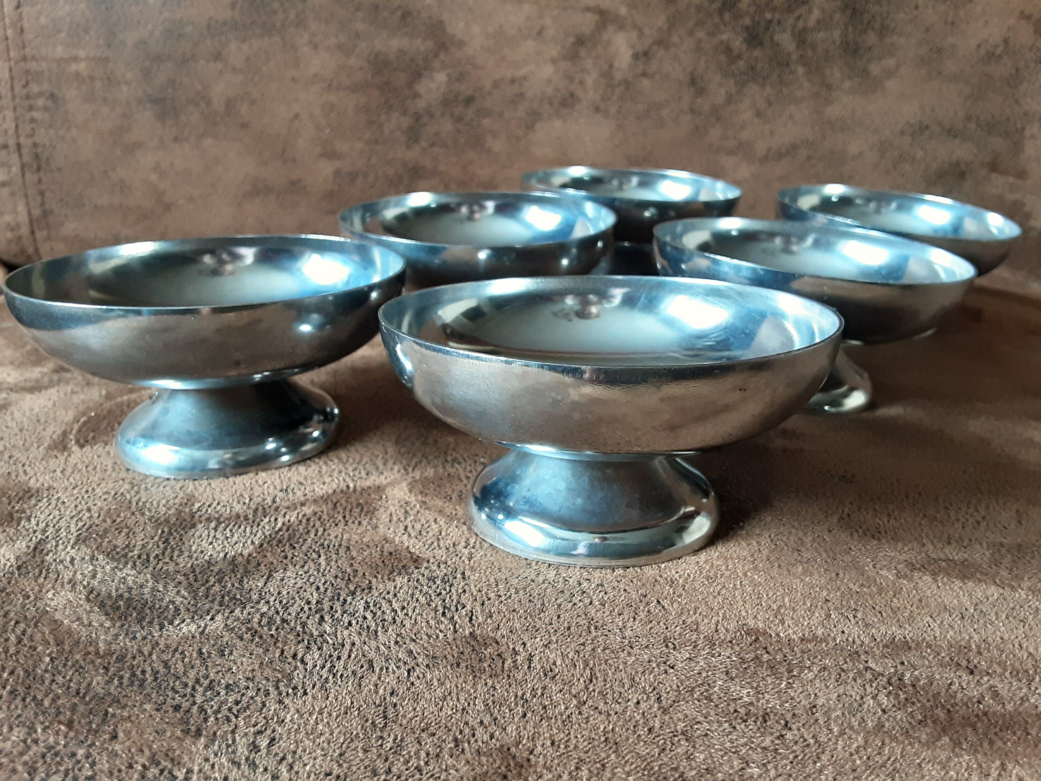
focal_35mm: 28
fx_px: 842
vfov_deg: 49.7
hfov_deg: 63.4
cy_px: 390
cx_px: 520
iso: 200
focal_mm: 2.9
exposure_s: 1/50
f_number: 1.9
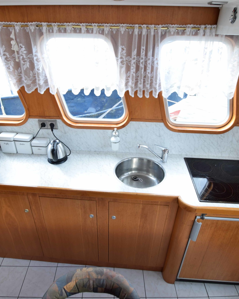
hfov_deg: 59.3
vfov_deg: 70.9
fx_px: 210
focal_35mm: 24
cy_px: 148
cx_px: 116
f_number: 6.3
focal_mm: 11
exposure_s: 1/8
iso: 100
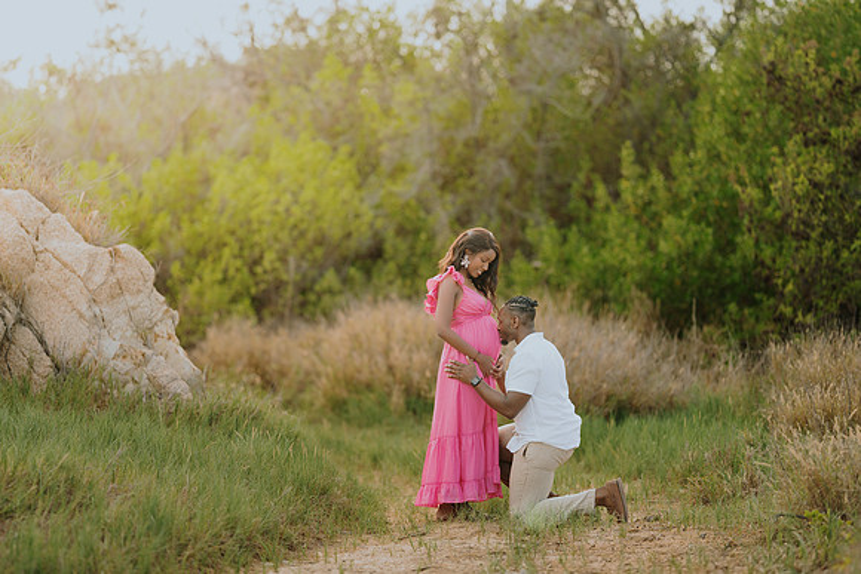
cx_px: 430
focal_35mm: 137
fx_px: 3269
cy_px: 287
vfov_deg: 10.0
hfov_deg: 15.0
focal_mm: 135
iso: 50
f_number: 1.8
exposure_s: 1/400
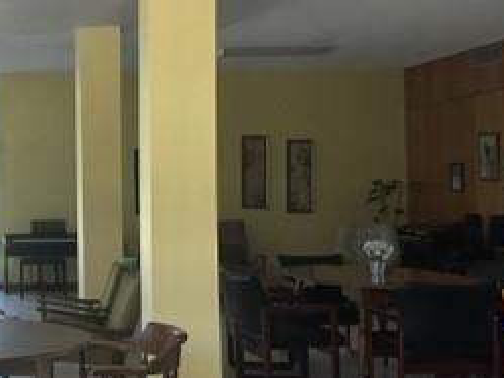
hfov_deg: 28.9
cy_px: 179
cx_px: -18
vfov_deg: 23.6
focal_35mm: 62
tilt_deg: +0.3
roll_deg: +0.5
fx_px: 903
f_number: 1.78
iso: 320
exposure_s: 1/60
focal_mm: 6.86
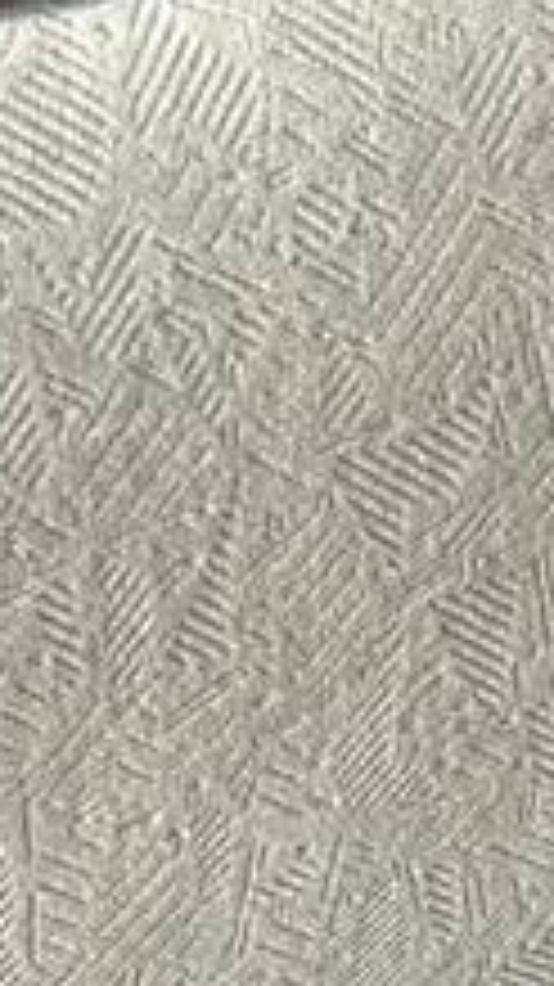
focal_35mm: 159
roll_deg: -0.1
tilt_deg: -39.5
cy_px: 1130
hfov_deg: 7.6
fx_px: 4157
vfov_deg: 13.2
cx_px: 518
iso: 32
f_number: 1.6
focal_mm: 5.1
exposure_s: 1/435
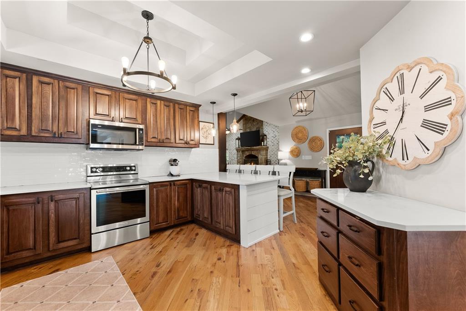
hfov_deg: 104.2
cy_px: 156
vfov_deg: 81.2
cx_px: 233
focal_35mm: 14
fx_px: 181
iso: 800
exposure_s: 1/6
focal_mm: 14
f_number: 7.1
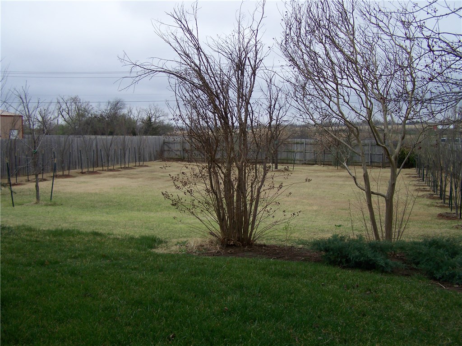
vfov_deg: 37.7
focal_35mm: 38
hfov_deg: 49.0
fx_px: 507
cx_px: 231
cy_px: 173
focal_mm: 6.3
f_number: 2.8
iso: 64
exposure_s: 1/320
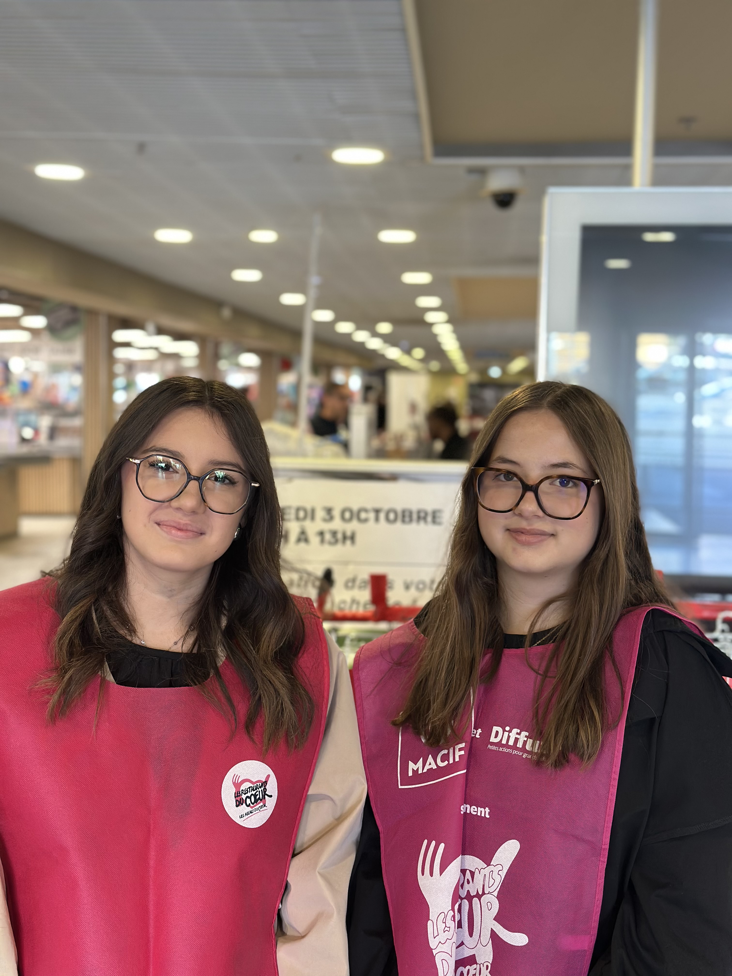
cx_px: 366
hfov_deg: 30.3
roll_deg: -1.8
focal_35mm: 48
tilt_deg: -3.1
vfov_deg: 39.7
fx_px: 1353
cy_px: 488
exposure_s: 1/50
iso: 200
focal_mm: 6.86
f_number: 1.78
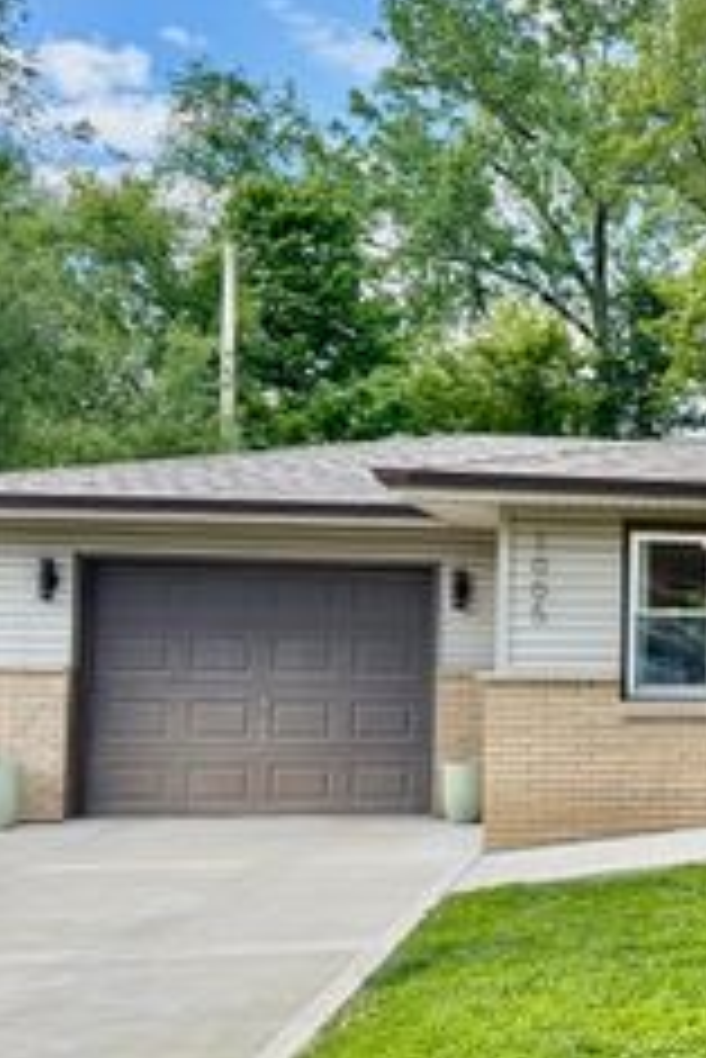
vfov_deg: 37.4
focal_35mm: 53
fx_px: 1557
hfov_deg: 21.6
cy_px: 610
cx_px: 1043
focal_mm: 6.76
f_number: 1.78
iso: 100
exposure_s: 1/1337
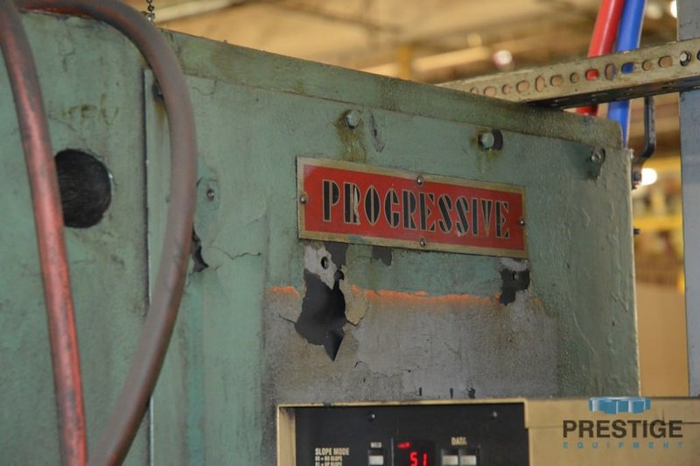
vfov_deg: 14.0
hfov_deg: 20.9
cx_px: 350
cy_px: 233
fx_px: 1894
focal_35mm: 98
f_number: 4.5
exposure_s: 1/60
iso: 2500
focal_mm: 65
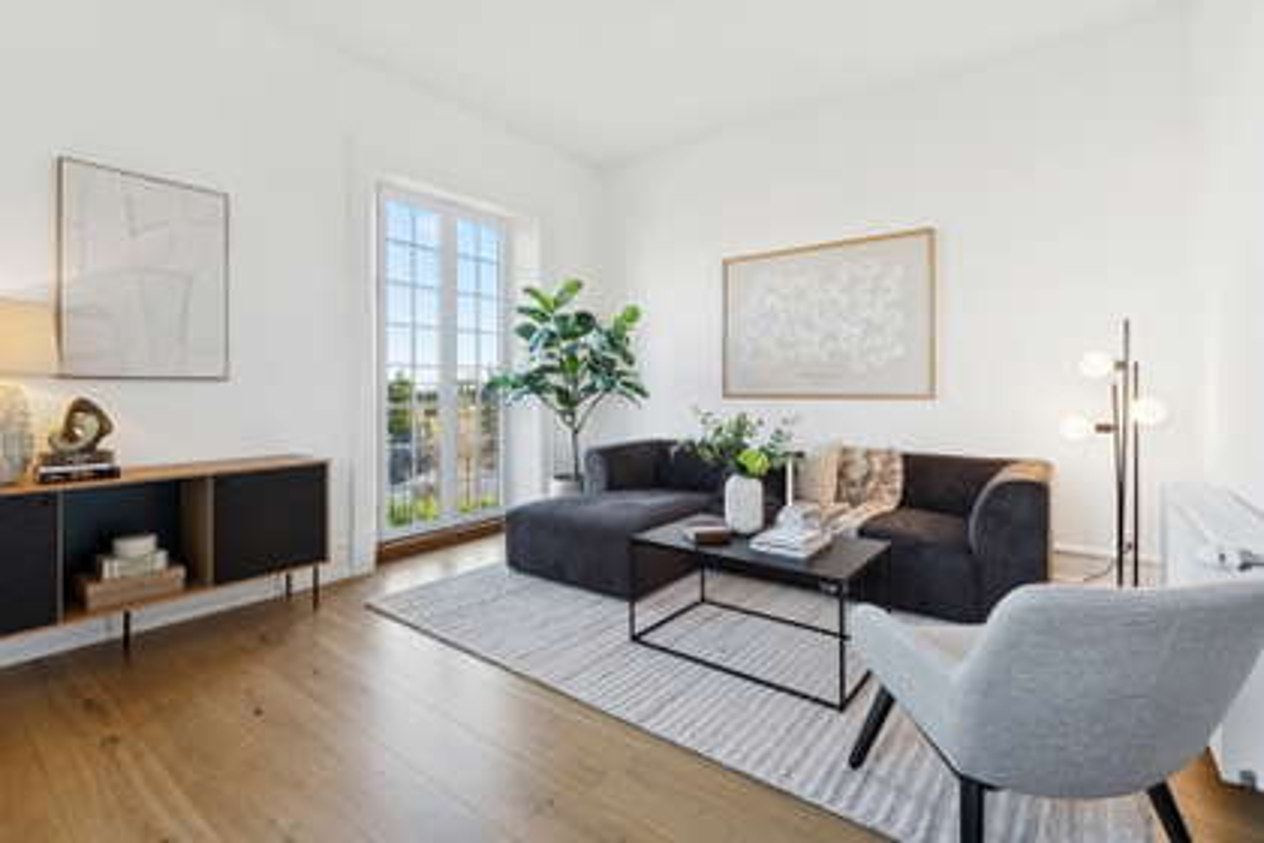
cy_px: 422
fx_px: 606
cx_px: 632
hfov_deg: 92.4
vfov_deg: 69.7
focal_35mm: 17
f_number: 8
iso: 200
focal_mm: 11.5
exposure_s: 1/20
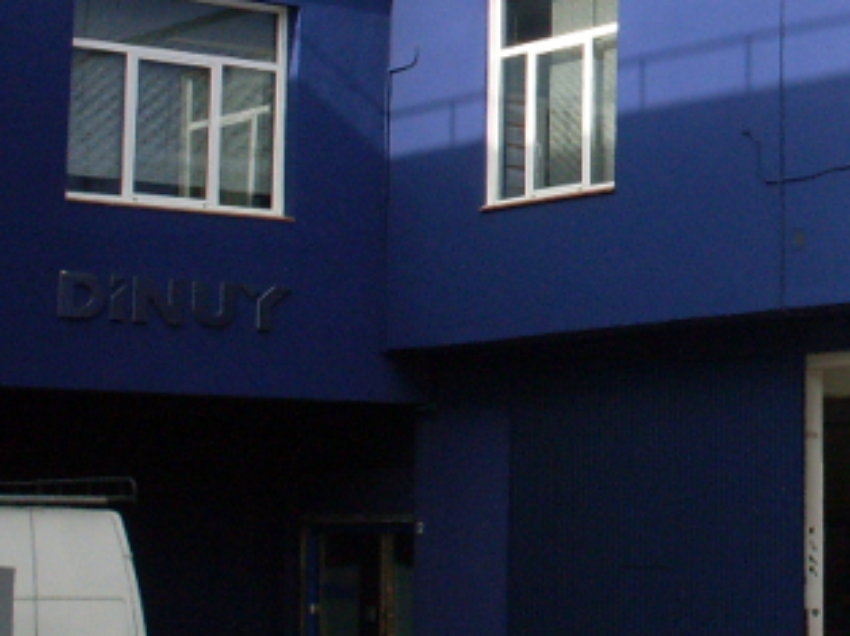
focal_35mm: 109
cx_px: 1037
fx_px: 2674
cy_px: 112
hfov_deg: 17.2
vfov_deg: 13.5
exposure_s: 1/180
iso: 80
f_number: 8.4
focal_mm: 6.3
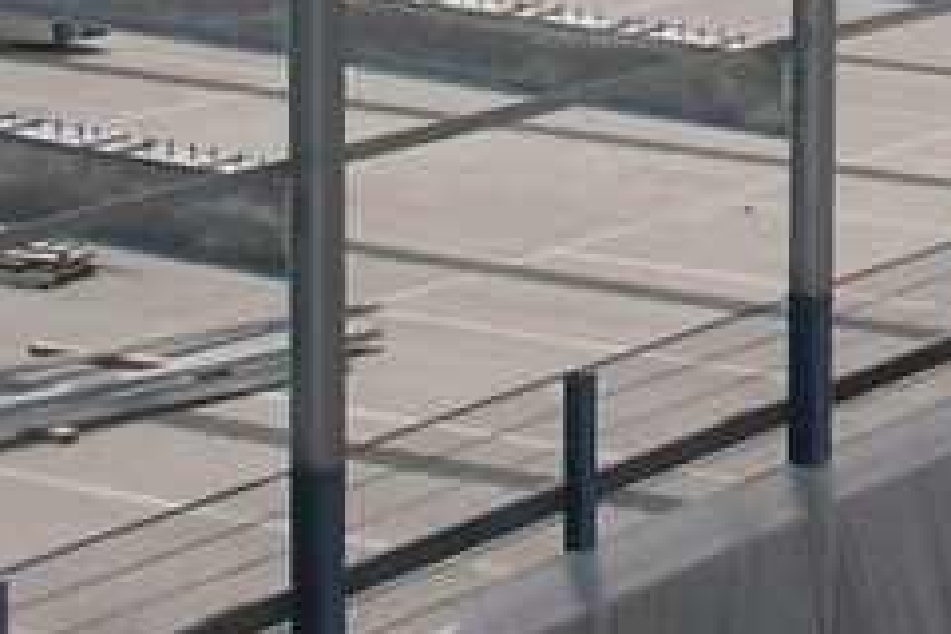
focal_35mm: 164
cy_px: -238
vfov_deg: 8.2
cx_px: 1189
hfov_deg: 12.2
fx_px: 4332
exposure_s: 1/386
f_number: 6.8
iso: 50
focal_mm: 5.7
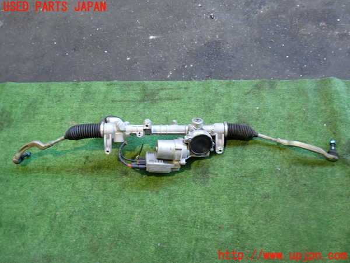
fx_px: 303
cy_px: 132
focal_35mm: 30
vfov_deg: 46.8
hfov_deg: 60.0
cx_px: 175
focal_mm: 5.4
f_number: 2.3
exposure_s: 1/30
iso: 320
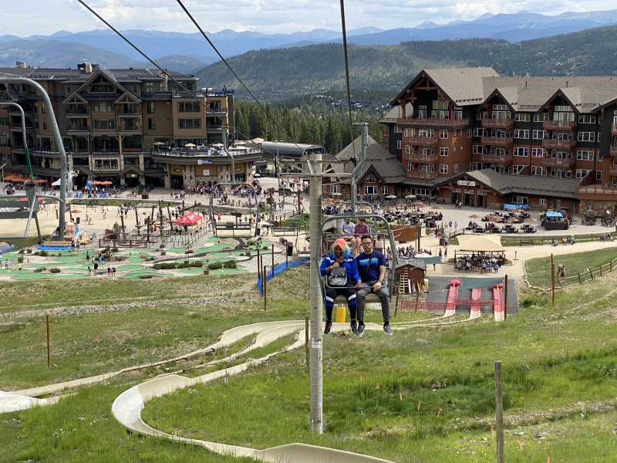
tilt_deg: -11.6
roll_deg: +0.8
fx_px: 927
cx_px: 308
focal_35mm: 52
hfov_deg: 36.8
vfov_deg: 28.0
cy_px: 232
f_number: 2
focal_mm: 6
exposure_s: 1/1776
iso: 20
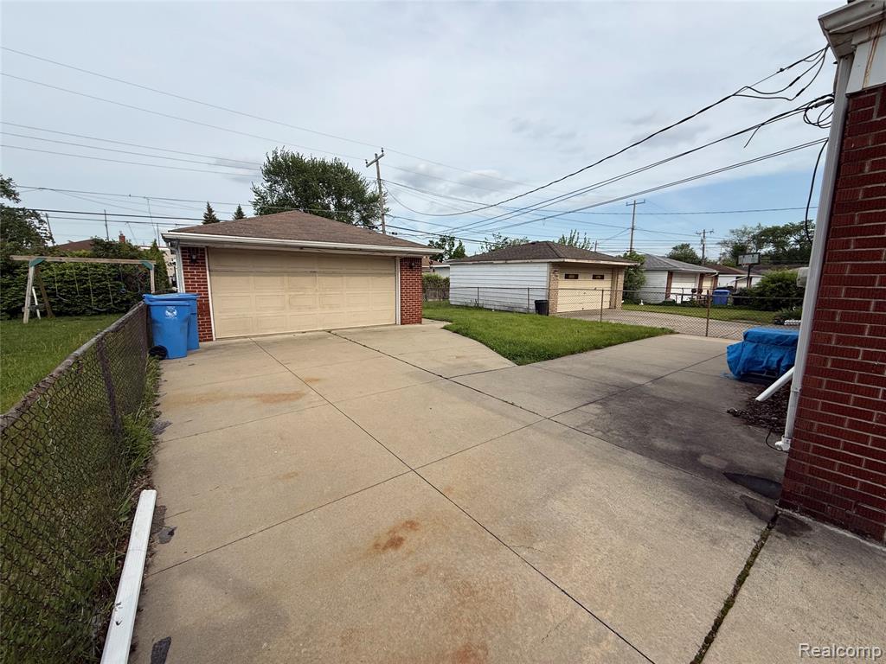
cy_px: 332
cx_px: 443
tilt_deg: -8.6
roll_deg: -0.4
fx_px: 358
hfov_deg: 102.1
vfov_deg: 85.7
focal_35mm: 14
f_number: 2.2
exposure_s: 1/1961
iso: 50
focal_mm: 2.22
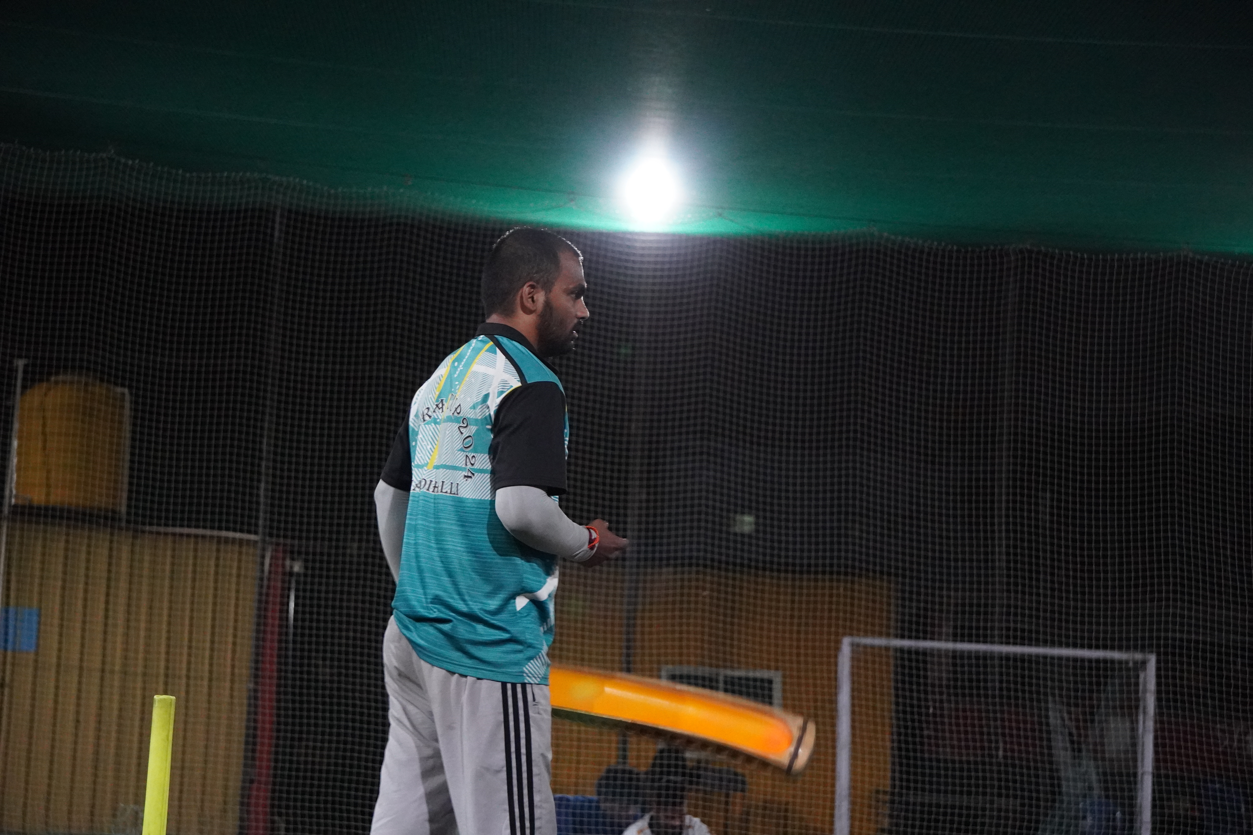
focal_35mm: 106
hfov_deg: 19.2
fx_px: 3707
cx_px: 626
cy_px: 418
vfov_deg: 12.9
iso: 5000
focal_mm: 71
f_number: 5
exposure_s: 1/80
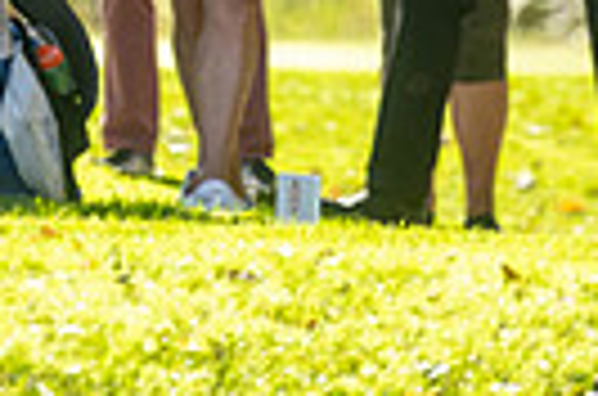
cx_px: 103
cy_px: -466
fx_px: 21742
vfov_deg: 1.0
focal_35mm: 1312
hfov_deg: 1.6
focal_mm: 300
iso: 400
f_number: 4
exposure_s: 1/1000
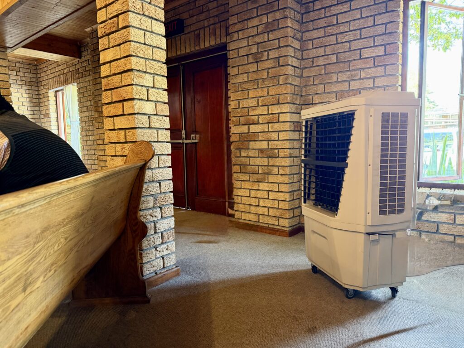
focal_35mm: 24
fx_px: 322
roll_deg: +1.0
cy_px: 174
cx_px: 232
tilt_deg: -6.2
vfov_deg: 56.8
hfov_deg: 71.6
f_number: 1.78
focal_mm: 6.76
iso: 640
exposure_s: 1/50
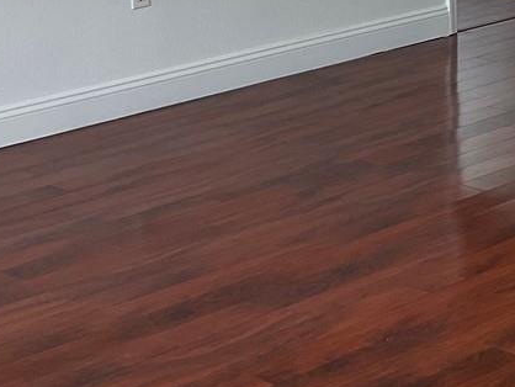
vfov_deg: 12.4
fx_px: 1652
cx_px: 733
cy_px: -259
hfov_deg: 16.4
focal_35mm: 111
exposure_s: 1/120
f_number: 1.8
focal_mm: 3
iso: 32
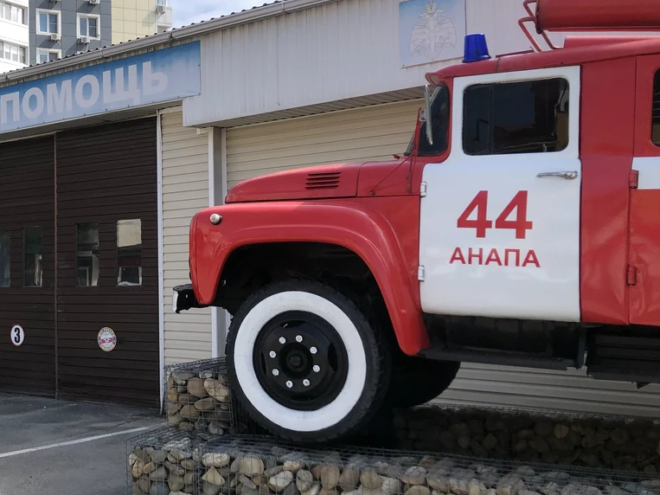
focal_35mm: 47
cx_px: 115
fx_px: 896
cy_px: 233
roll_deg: +0.1
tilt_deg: +3.3
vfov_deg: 30.9
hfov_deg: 38.6
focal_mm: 3.99
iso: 20
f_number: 1.8
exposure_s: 1/1372
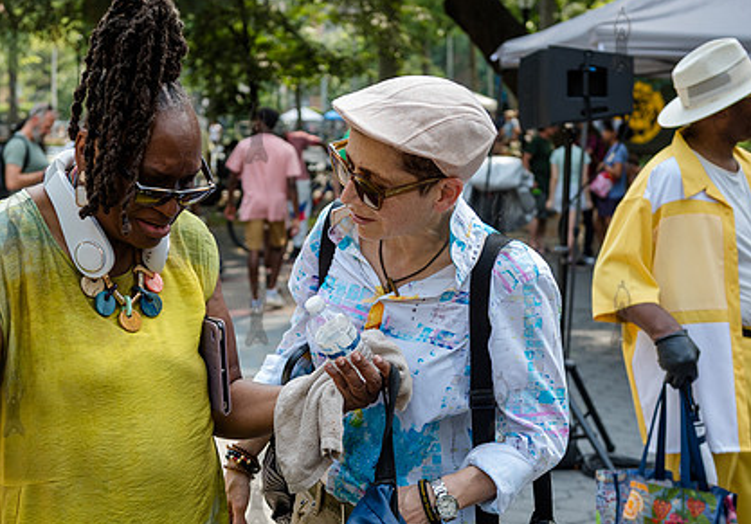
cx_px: 309
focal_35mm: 68
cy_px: 293
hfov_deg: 29.2
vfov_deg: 20.6
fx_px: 1439
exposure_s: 1/400
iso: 250
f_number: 3.5
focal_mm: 45
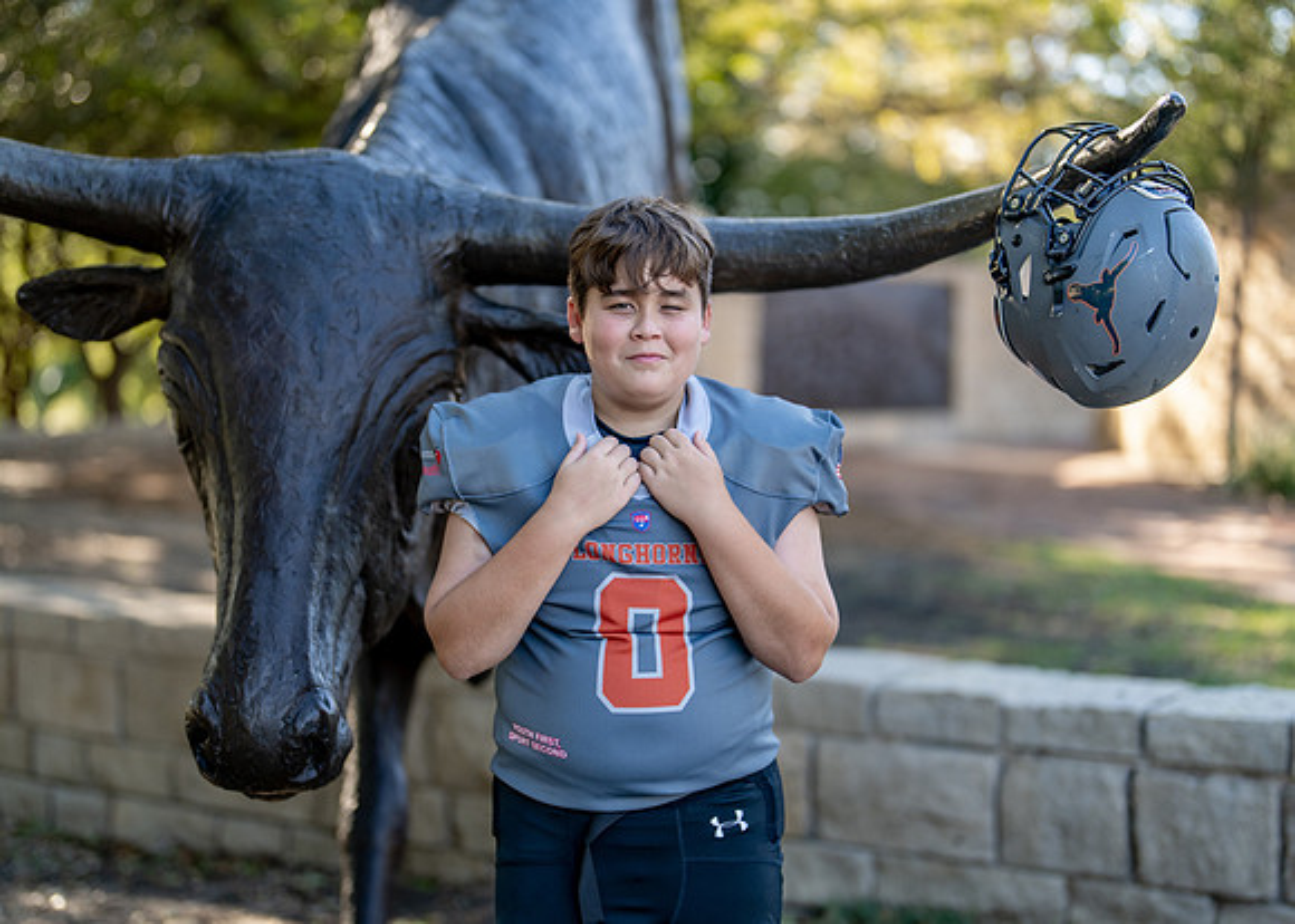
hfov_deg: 35.6
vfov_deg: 25.8
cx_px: 644
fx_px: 2016
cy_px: 480
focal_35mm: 55
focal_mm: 50
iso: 100
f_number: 1.2
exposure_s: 1/1000
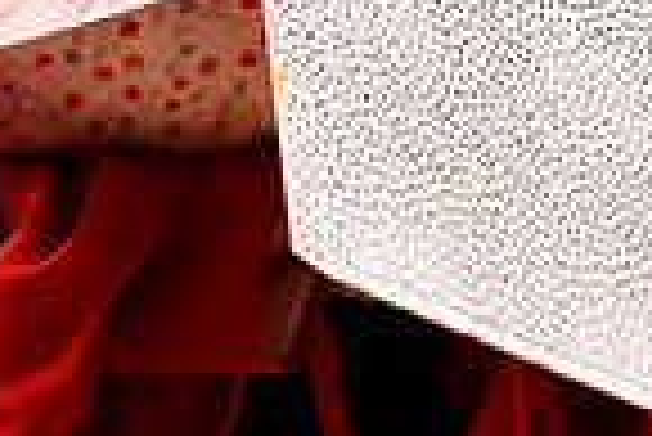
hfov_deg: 6.3
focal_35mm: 327
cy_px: 128
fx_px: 5928
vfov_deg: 4.2
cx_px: 585
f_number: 5.6
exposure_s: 1/100
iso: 3200
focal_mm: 55
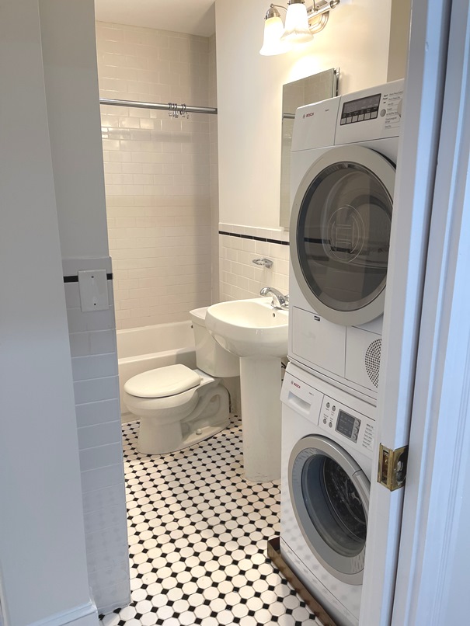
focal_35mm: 26
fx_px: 470
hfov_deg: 53.1
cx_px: 235
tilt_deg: -13.5
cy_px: 313
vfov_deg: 67.3
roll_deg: -0.2
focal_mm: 5.1
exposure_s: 1/120
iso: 100
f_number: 1.6
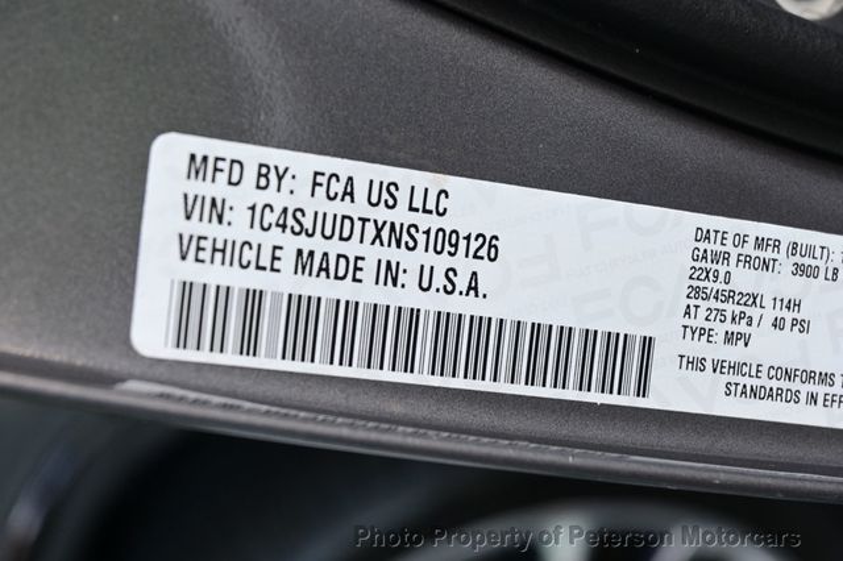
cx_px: 422
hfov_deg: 29.3
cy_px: 280
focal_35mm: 69
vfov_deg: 19.7
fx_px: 1615
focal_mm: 46
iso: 560
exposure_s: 1/80
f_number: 6
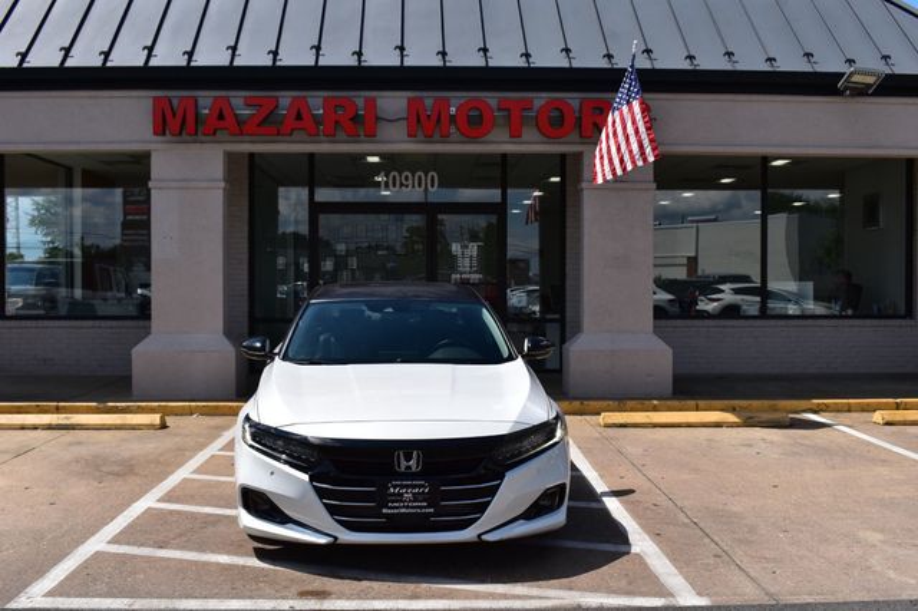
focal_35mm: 36
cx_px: 459
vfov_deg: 36.8
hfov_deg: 53.2
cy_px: 306
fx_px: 917
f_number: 11
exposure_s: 1/500
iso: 200
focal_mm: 24
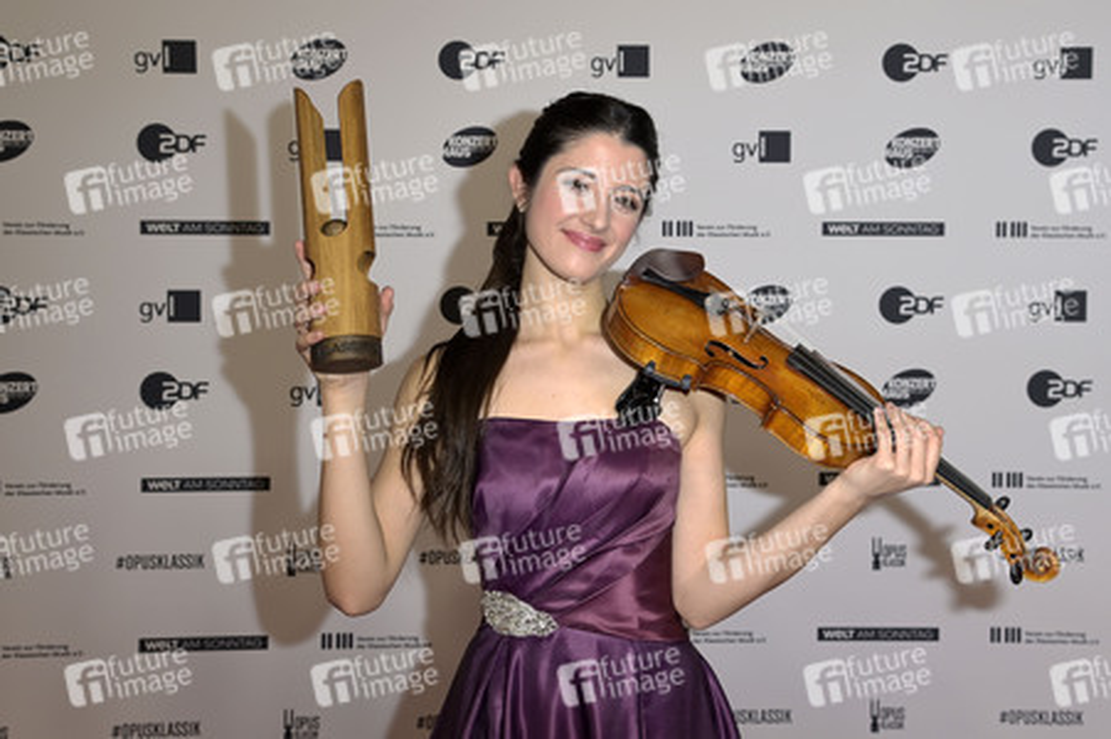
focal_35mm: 48
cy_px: 370
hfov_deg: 41.1
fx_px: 1480
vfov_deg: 28.0
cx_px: 556
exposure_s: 1/250
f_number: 5.6
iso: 640
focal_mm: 48
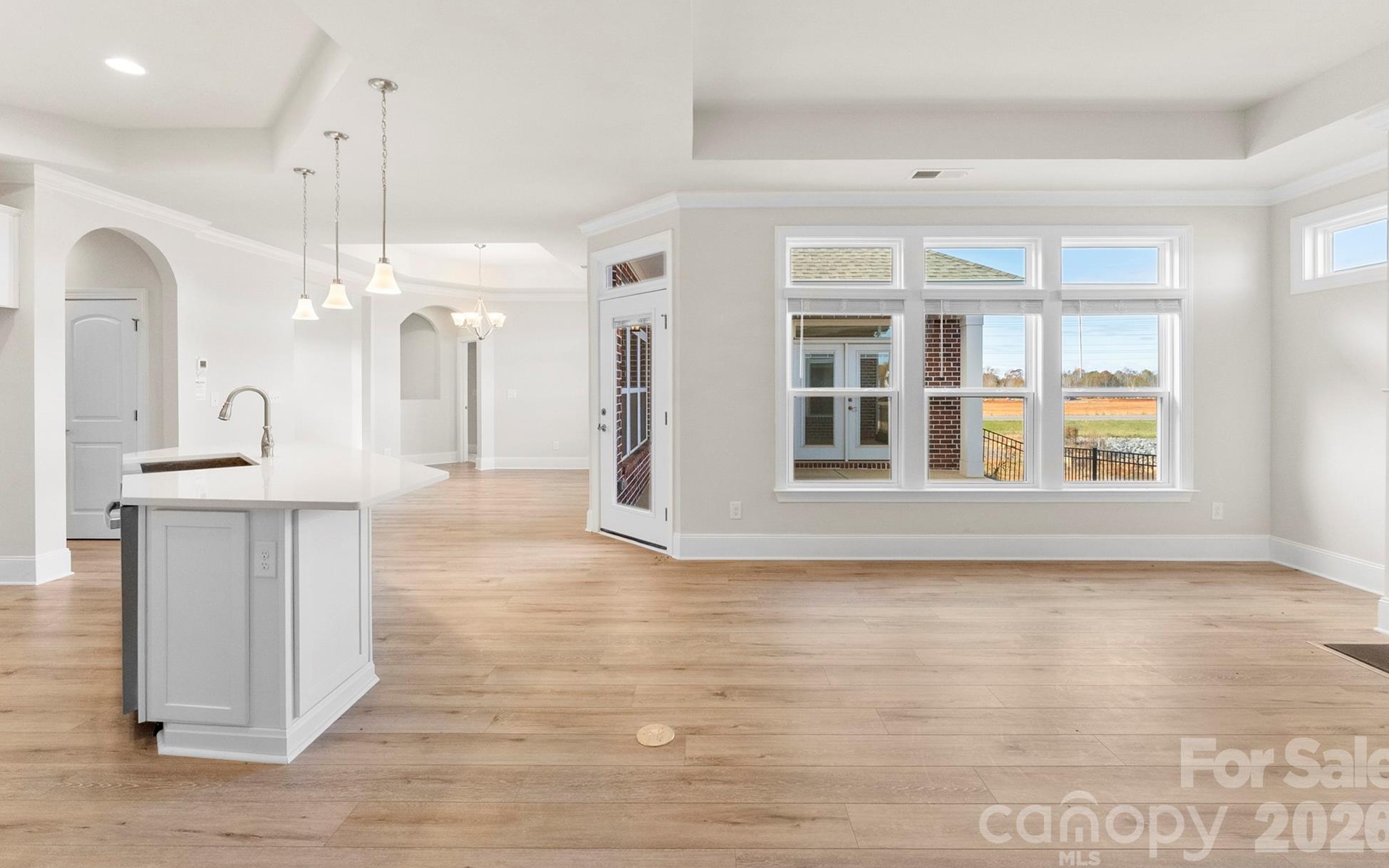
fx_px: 568
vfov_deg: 74.6
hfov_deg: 101.4
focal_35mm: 15
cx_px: 678
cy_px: 391
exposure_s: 1/40
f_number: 9
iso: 1250
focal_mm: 14
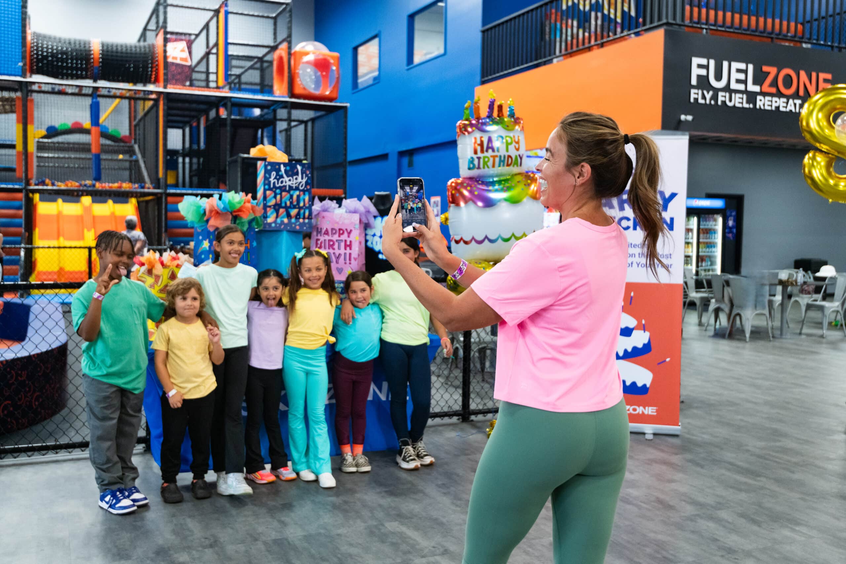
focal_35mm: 35
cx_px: 423
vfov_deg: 37.9
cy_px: 282
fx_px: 822
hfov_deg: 54.4
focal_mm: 35
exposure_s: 1/400
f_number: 4
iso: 2000
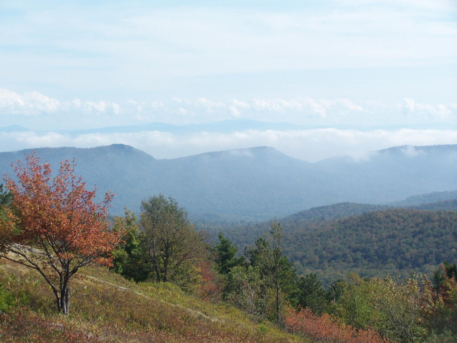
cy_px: 172
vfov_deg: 15.7
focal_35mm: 94
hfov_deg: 20.9
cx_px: 228
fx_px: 1241
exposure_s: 1/1000
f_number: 3.2
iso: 80
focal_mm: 15.6
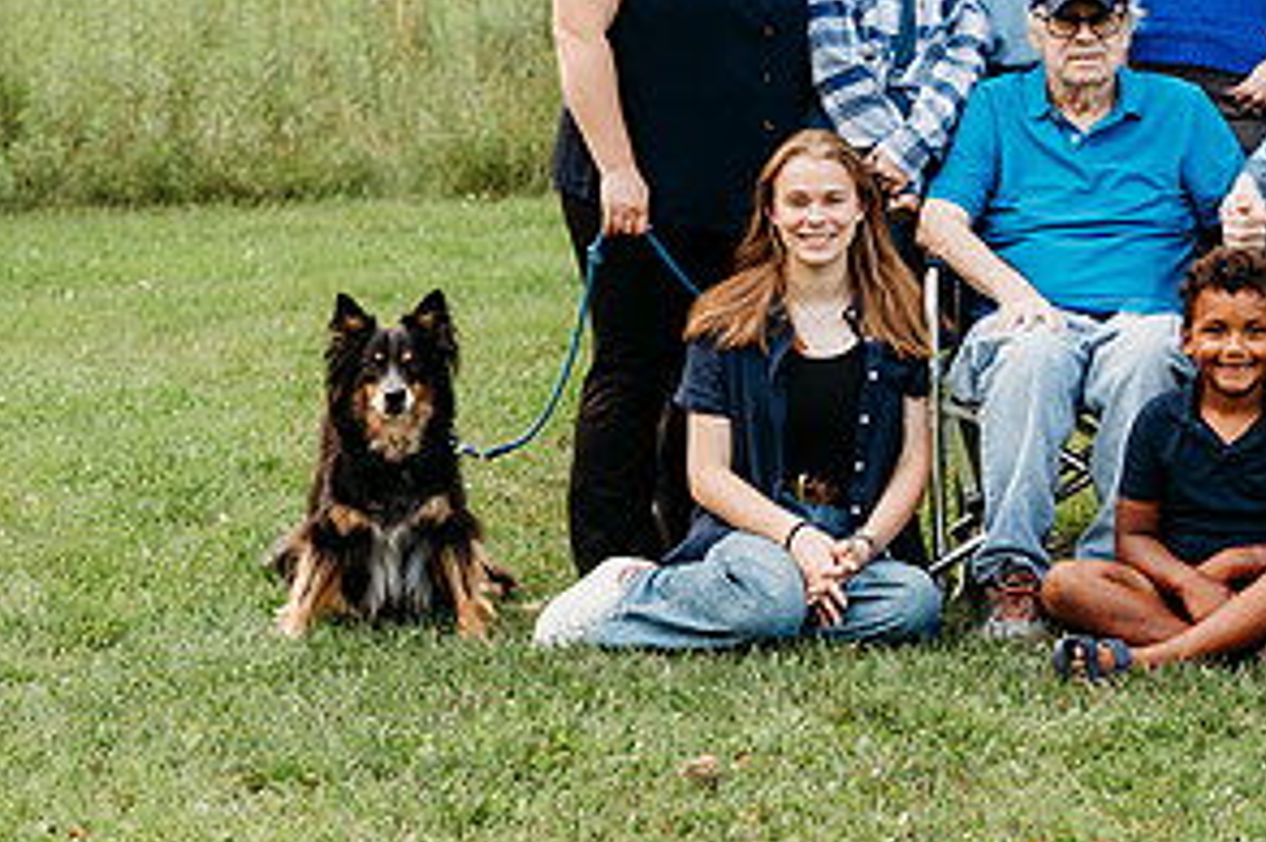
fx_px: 4042
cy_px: 91
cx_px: 1184
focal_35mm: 115
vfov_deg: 11.8
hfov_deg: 17.5
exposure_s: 1/320
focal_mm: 58
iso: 400
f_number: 2.8
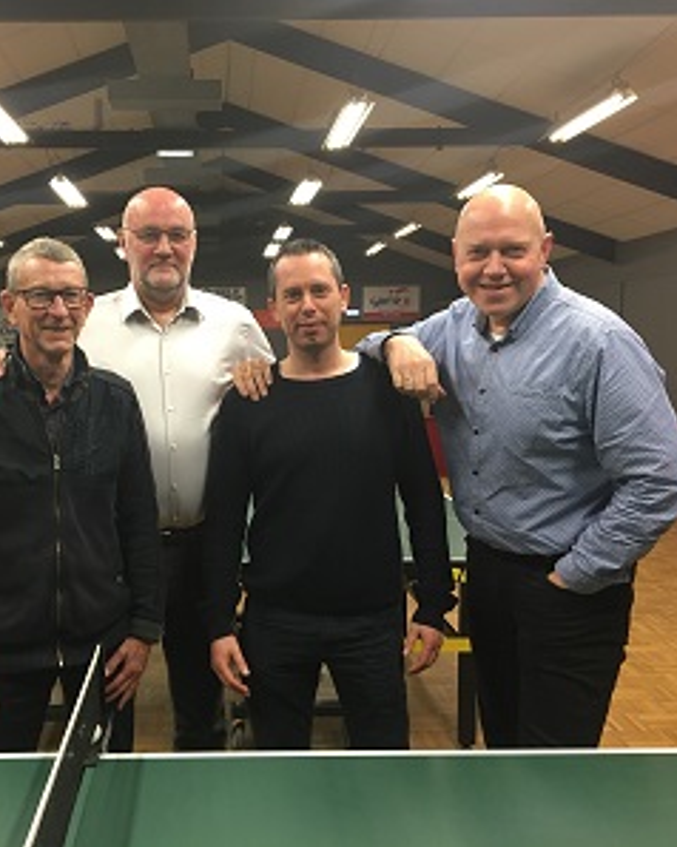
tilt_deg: -4.1
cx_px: 225
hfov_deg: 38.7
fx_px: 953
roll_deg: +0.4
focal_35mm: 38
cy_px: 424
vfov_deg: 48.0
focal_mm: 4.15
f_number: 2.2
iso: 125
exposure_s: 1/33
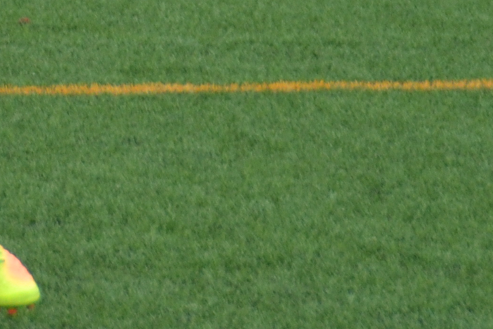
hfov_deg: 3.8
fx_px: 7331
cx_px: -476
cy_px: -251
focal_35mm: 535
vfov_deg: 2.6
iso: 800
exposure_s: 1/500
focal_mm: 75
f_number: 5.6
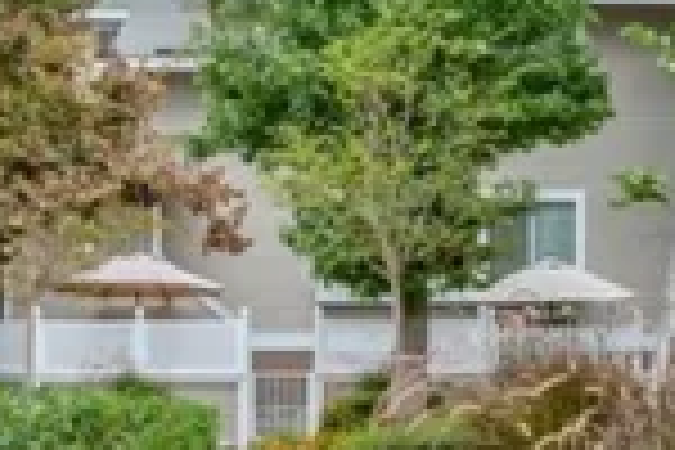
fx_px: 1575
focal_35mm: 84
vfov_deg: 16.1
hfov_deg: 24.2
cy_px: 400
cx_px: 387
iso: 100
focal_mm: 10
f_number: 4
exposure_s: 1/320
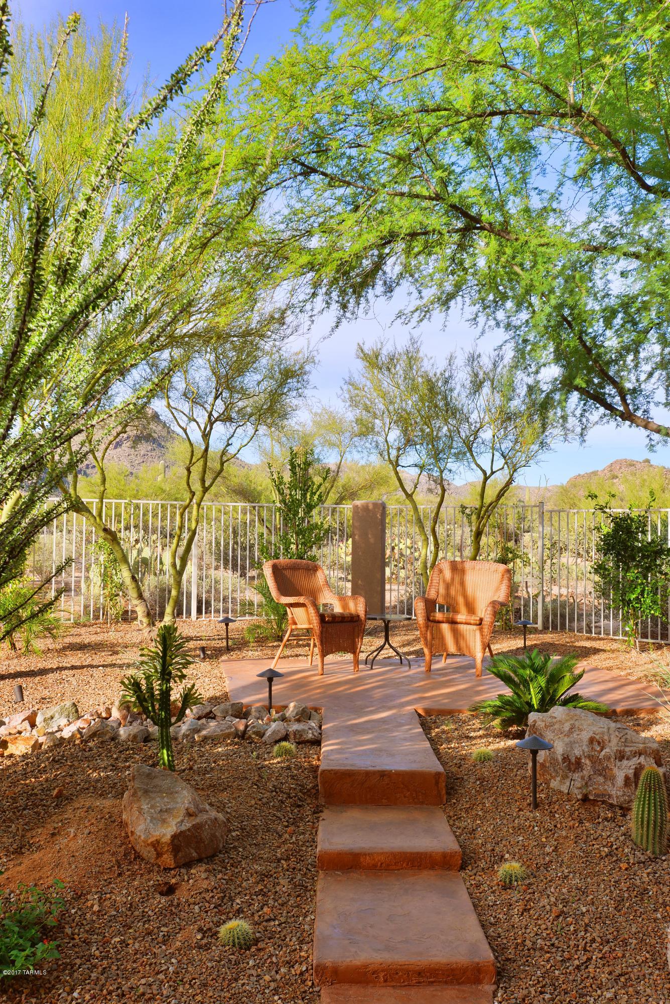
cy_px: 502
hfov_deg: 37.9
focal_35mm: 35
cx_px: 335
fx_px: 976
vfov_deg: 54.4
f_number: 13
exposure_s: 1/40
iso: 100
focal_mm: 35
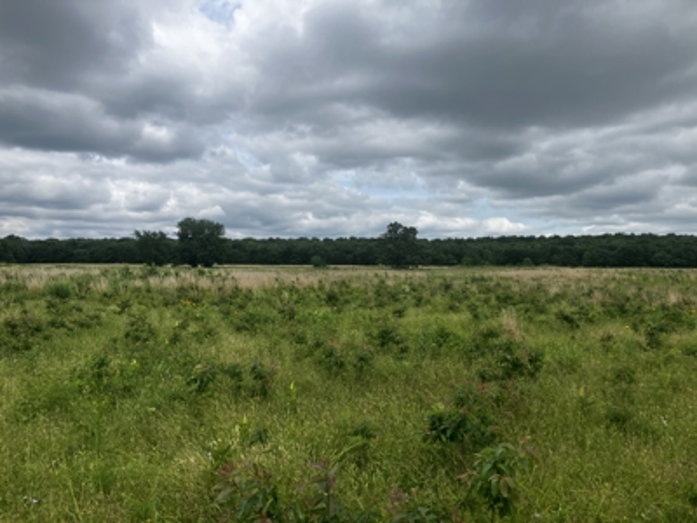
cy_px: 262
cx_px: 348
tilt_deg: +1.9
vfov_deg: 49.7
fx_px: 564
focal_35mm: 28
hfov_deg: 63.4
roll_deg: -0.8
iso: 32
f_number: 1.8
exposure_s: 1/2433
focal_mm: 3.99
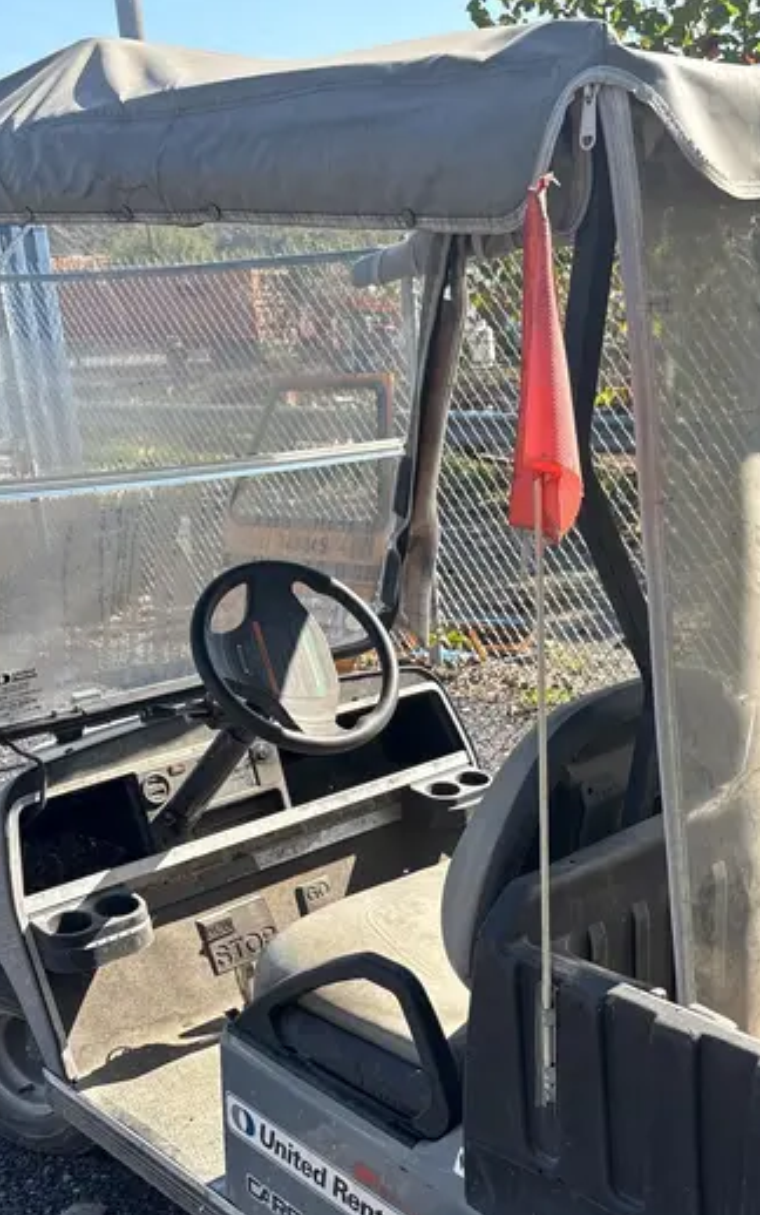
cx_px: 549
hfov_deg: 32.3
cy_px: 853
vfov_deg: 49.1
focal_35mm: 39
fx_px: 1292
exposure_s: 1/1016
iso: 50
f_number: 1.6
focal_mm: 5.96
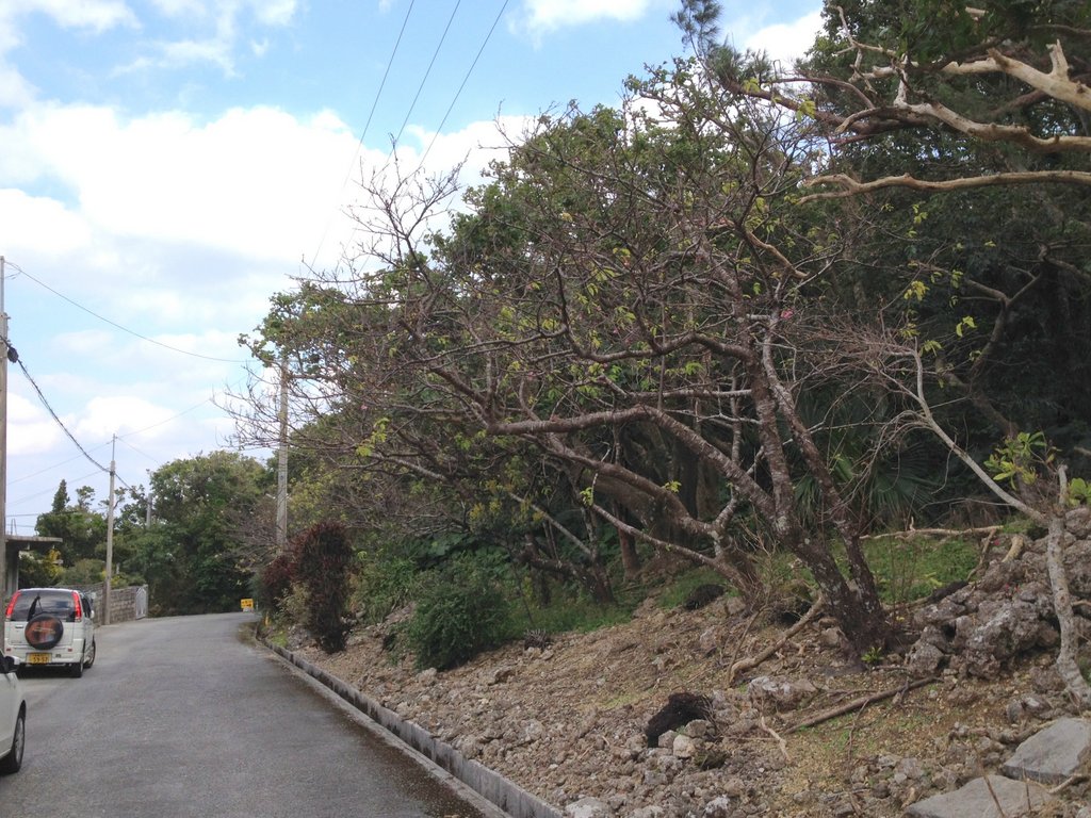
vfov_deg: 40.7
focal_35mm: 35
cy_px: 409
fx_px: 1103
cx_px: 546
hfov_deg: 52.6
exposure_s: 1/800
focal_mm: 4.28
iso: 50
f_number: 2.4
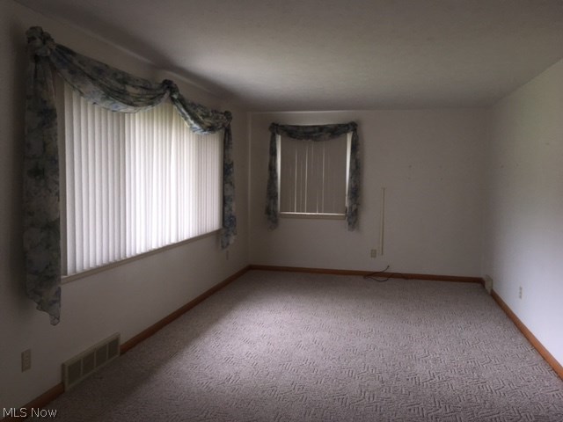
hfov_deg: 61.7
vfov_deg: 48.2
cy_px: 211
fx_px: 472
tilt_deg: -3.0
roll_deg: -0.8
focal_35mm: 29
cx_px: 282
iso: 32
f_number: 2.2
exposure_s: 1/30
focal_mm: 4.15
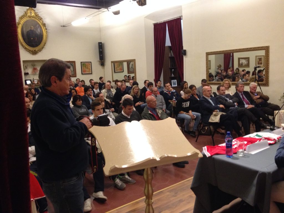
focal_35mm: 35
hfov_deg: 52.6
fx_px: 287
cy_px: 106
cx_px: 142
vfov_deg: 40.7
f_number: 2.4
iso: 320
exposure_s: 1/20
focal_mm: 4.28
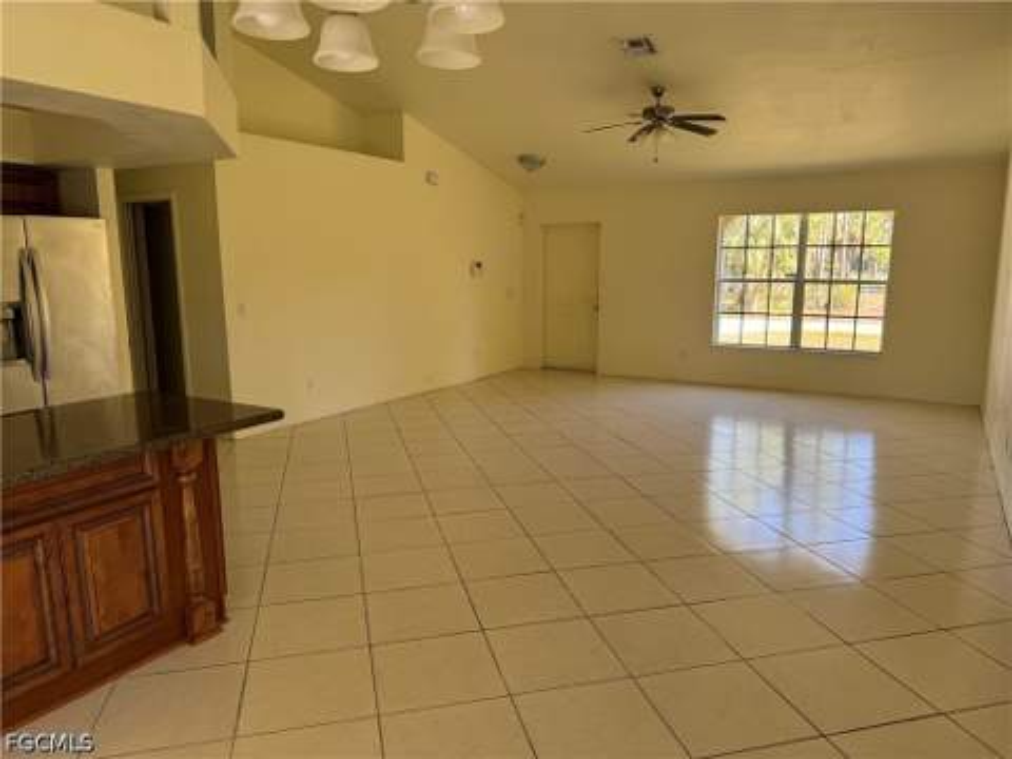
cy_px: 380
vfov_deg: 56.8
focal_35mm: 24
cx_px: 506
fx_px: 702
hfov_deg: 71.6
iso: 80
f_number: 1.78
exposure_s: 1/121
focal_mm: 6.76
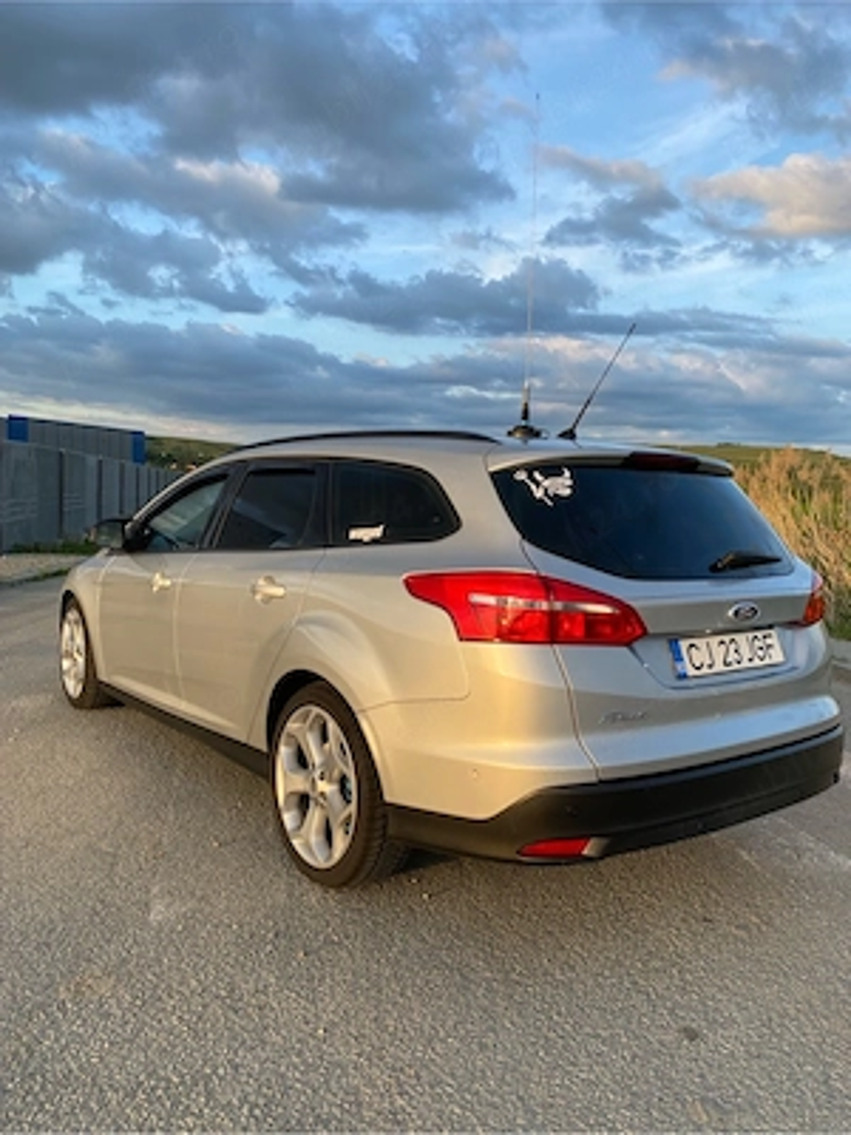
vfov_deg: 67.3
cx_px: 426
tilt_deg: -4.3
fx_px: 852
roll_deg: -2.0
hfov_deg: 53.1
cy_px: 568
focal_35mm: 26
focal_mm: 4.25
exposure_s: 1/485
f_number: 1.8
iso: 32
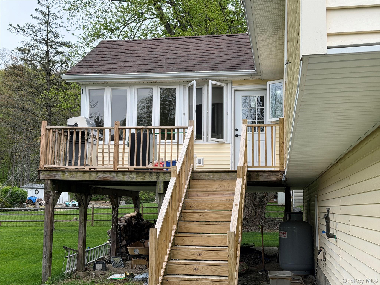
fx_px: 527
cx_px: 190
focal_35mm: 48
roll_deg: -1.6
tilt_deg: +7.0
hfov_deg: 39.7
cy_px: 142
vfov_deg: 30.3
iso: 80
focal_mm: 6.76
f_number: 1.78
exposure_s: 1/669
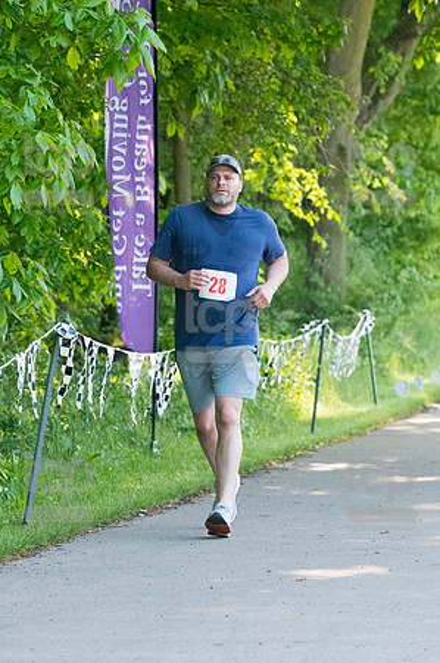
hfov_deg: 5.7
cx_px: 220
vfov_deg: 8.6
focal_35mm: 240
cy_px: 332
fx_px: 4410
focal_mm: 160
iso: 4000
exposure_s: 1/1600
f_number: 5.6
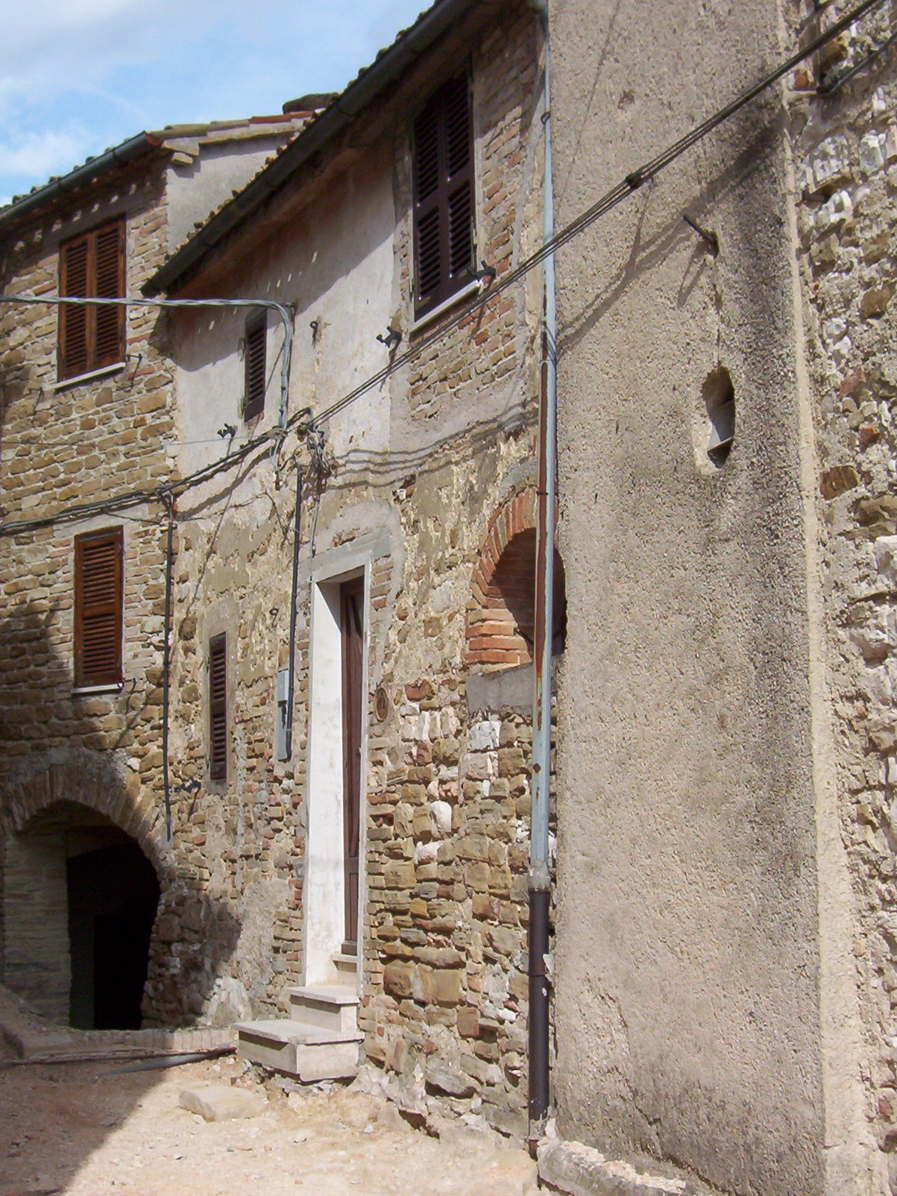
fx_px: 1797
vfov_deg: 36.8
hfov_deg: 28.0
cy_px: 604
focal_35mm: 52
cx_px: 441
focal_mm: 7.88
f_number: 5.97
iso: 100
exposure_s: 1/468
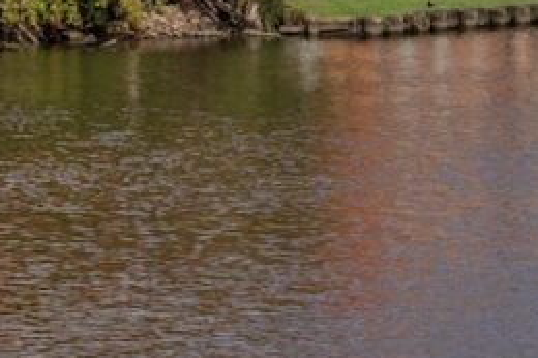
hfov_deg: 7.4
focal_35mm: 278
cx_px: 122
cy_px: -352
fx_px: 4152
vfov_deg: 4.9
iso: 100
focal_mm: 65
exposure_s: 1/3200
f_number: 2.8
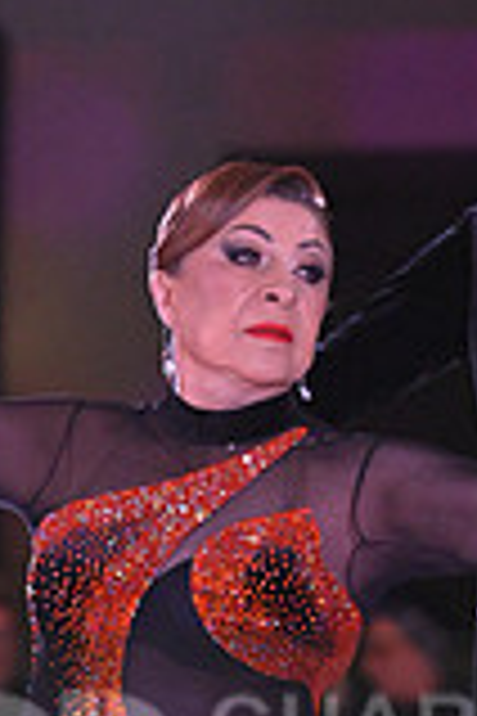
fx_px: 11248
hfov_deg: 2.4
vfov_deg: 3.6
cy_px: 784
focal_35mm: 566
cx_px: 488
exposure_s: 1/320
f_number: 5
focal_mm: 155
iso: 3200
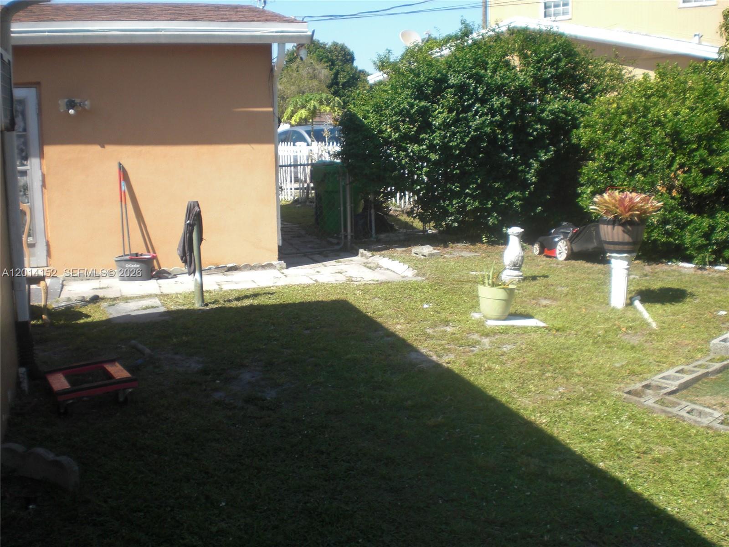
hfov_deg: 49.0
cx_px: 364
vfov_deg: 37.7
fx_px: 800
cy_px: 274
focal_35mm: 38
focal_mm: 6.3
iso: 64
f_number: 3.1
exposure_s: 1/500
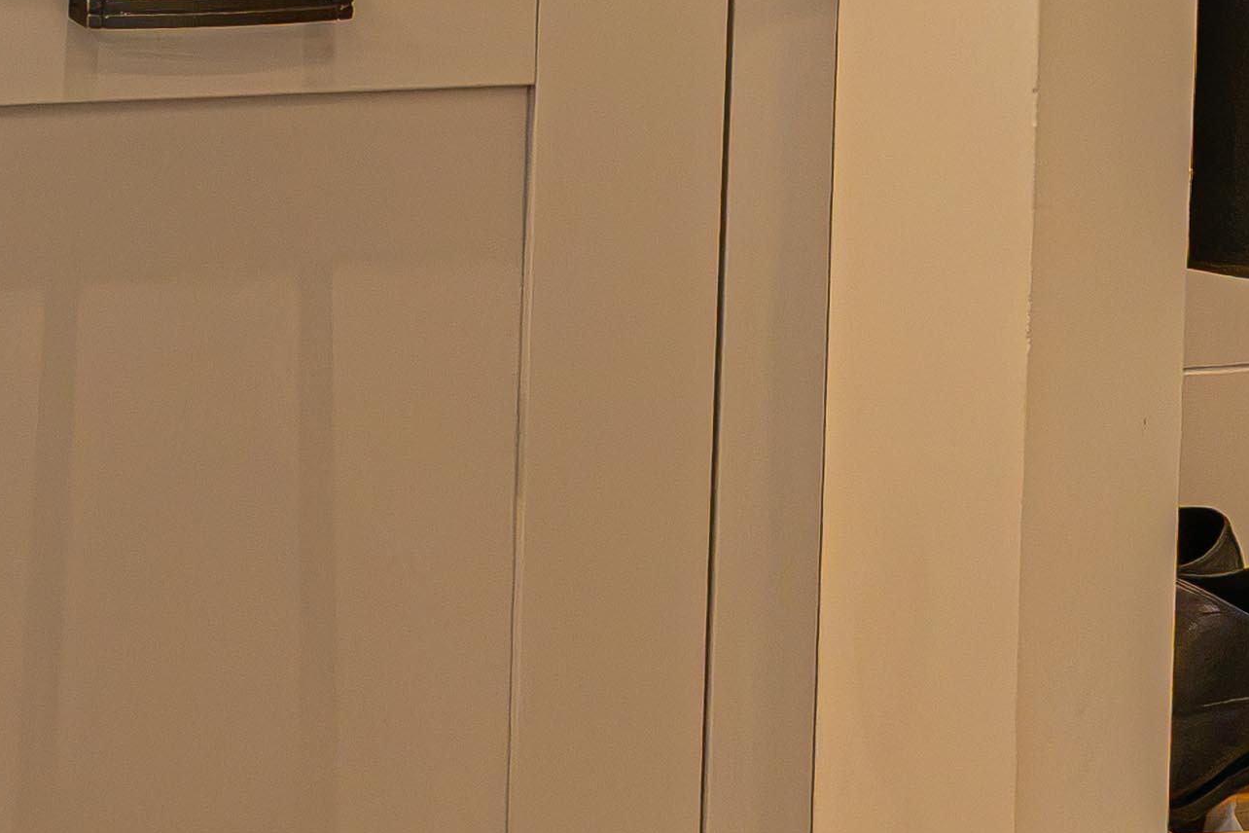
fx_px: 2602
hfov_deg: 22.3
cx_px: -618
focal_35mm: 75
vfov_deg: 15.8
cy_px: -608
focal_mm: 14
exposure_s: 1/100
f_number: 8
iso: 2500
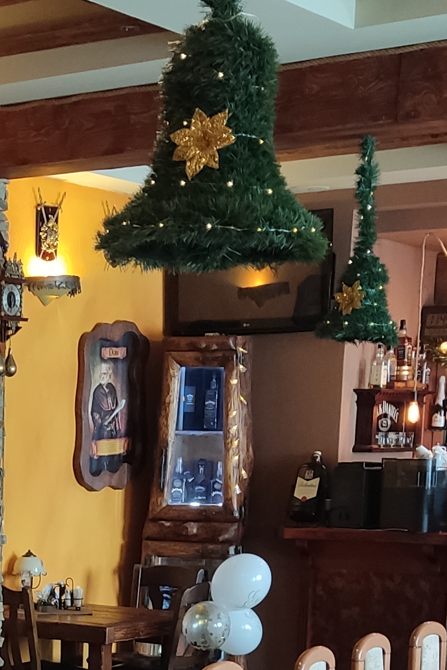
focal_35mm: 87
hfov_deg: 15.3
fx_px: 1620
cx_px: -52
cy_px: 729
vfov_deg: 22.1
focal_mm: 4.71
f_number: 1.79
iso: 458
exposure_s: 1/33
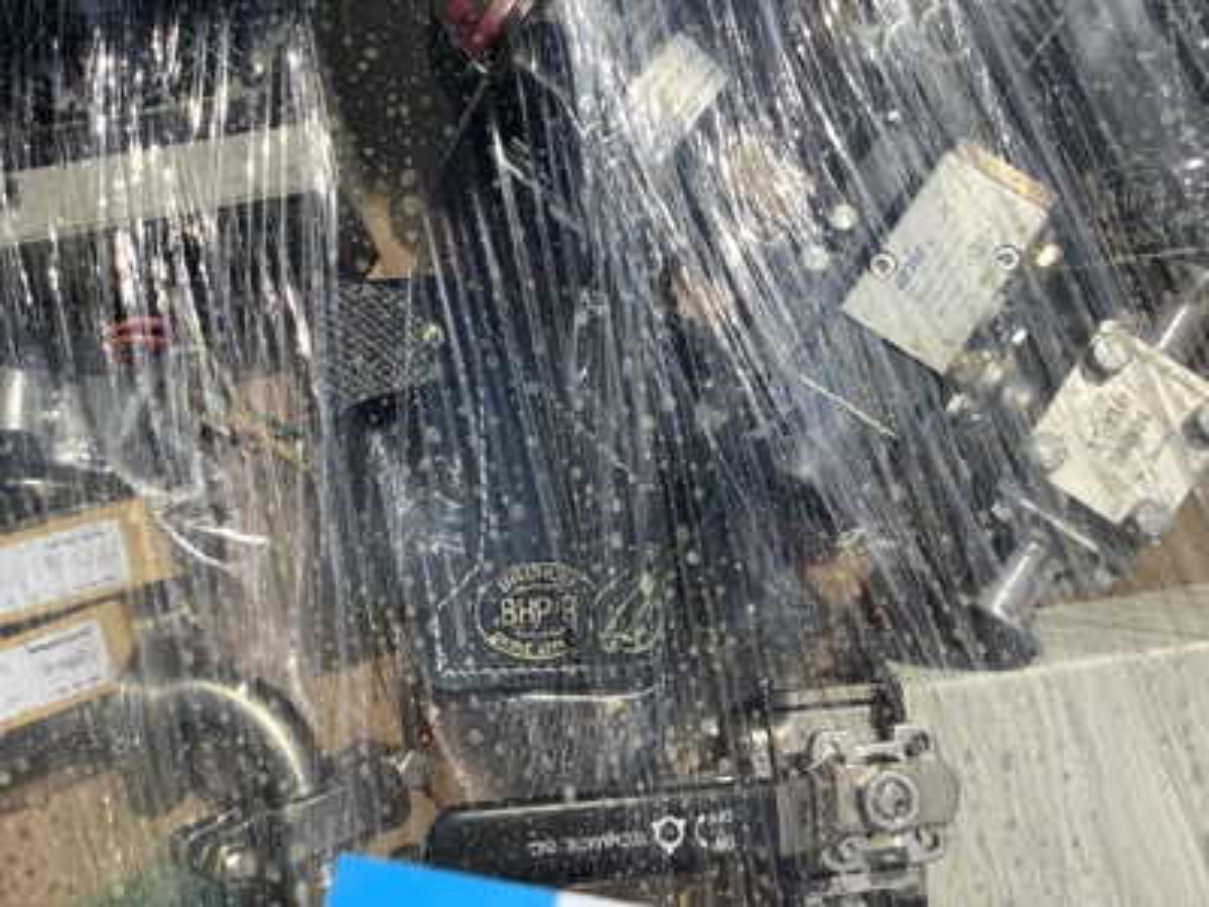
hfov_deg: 58.4
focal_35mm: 31
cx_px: 604
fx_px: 1083
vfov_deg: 45.4
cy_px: 454
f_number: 2.4
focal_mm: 3.3
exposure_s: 1/2717
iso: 25
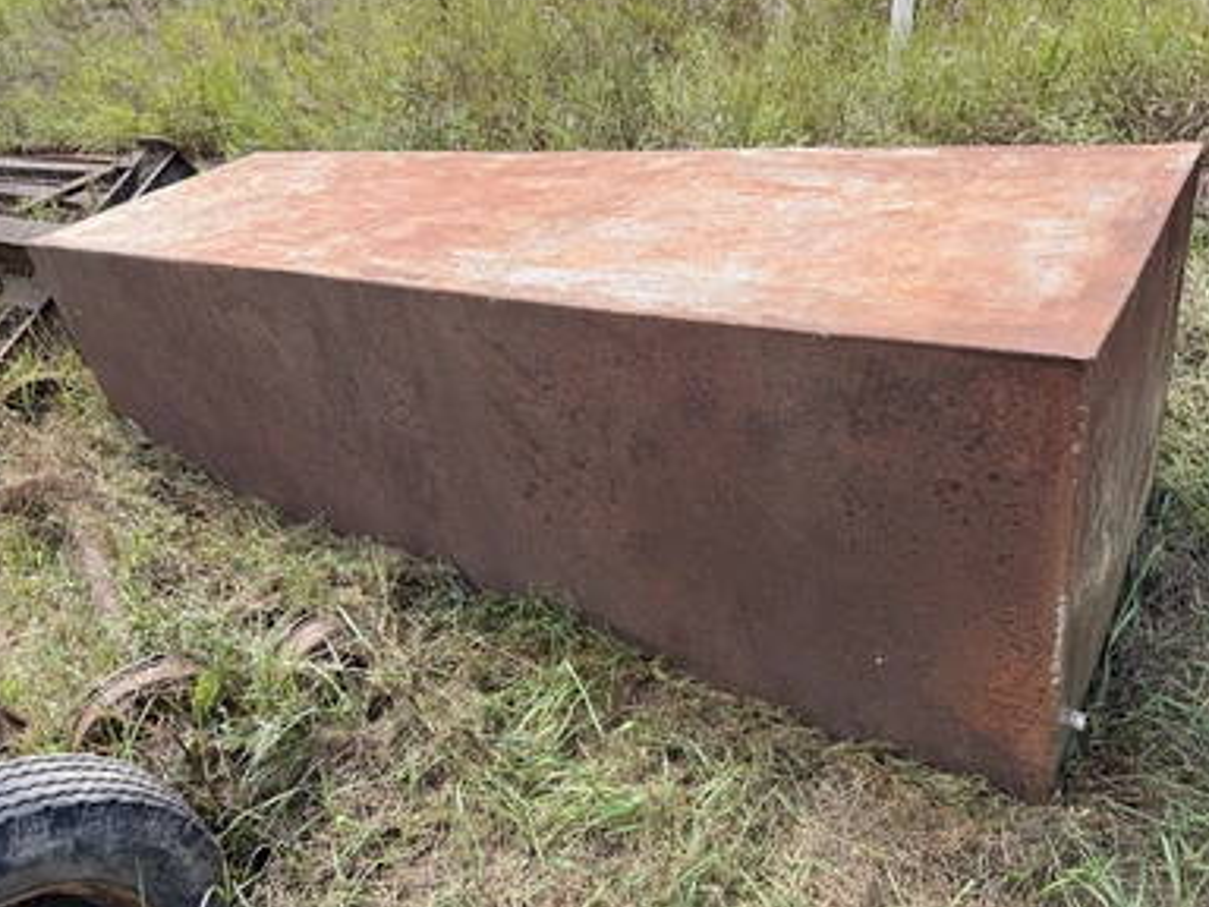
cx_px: 611
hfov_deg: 69.4
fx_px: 873
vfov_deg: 54.9
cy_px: 447
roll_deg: +0.1
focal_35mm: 25
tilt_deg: -23.7
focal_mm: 6.76
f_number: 1.78
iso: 80
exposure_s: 1/1046
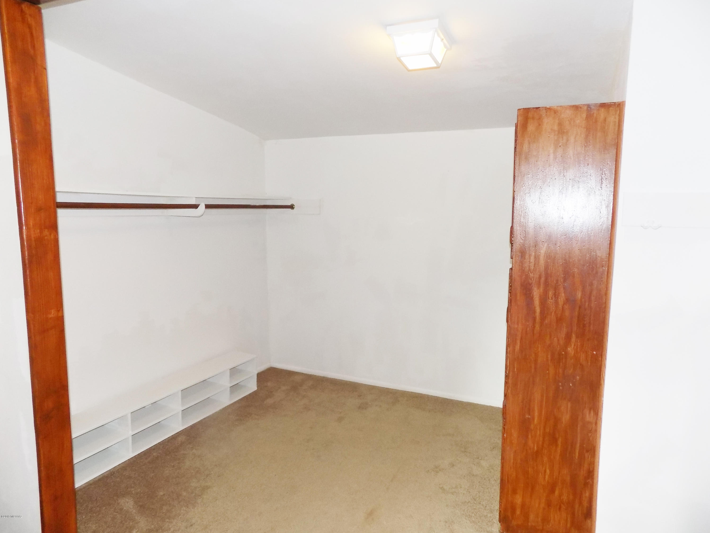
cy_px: 266
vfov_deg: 58.9
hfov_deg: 73.9
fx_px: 472
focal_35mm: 23
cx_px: 355
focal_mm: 4
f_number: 3.1
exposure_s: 1/30
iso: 200
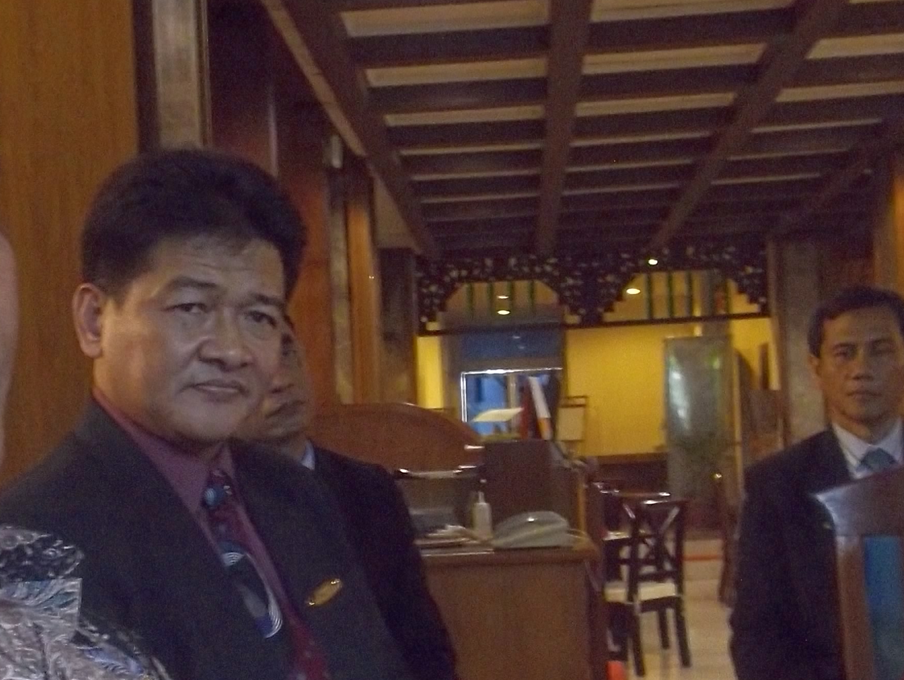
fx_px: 1568
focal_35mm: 60
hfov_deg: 32.0
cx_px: 353
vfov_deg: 24.3
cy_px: 476
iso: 400
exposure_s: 1/8
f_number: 3.3
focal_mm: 4.1
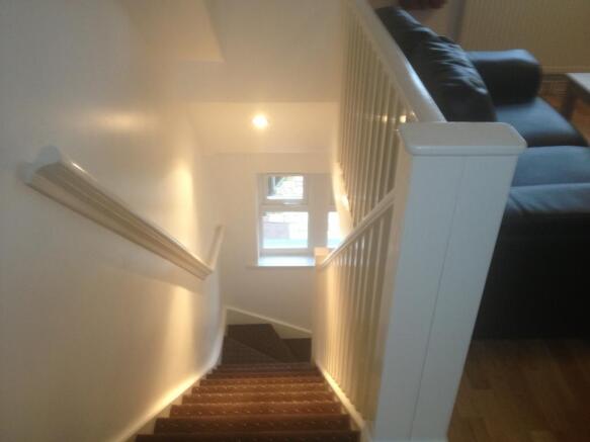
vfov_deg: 40.7
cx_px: 295
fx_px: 596
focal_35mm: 35
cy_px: 221
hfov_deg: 52.6
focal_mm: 4.28
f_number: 2.4
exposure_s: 1/20
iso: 100
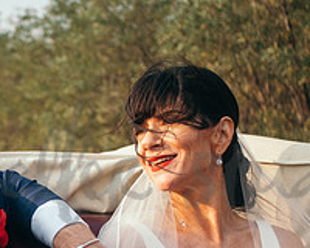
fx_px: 697
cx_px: 6
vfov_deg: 20.1
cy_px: 164
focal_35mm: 76
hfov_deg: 24.1
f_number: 2.8
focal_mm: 28
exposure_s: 1/8000
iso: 1000
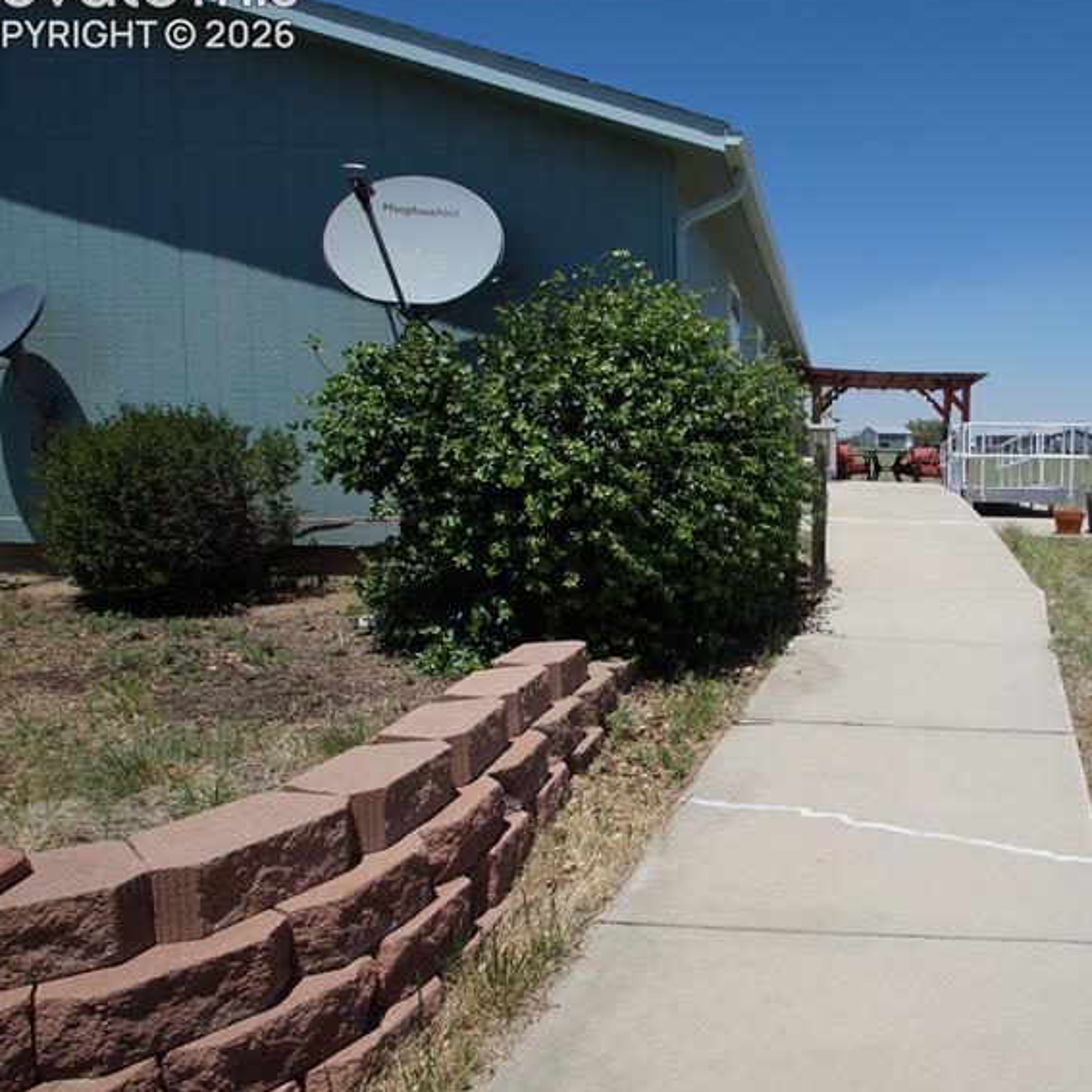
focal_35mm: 23
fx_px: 821
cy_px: 534
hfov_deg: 60.5
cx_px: 909
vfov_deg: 67.3
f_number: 8
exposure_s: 1/320
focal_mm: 10
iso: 100
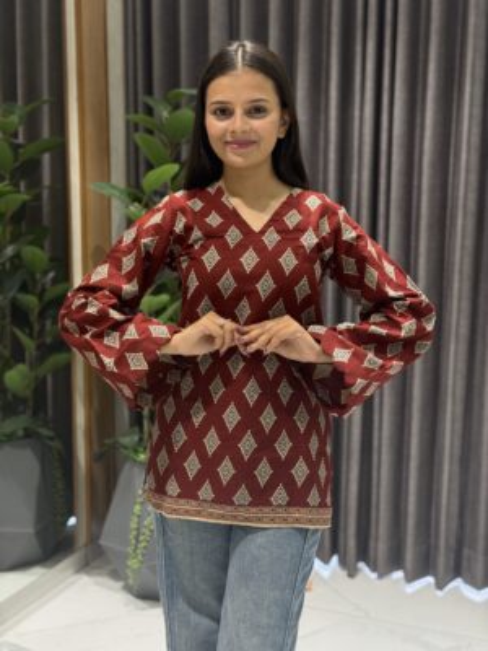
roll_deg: -0.7
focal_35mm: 48
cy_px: 326
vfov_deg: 39.7
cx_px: 244
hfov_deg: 30.3
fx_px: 902
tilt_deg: -7.8
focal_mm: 6.76
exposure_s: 1/50
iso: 125
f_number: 1.78
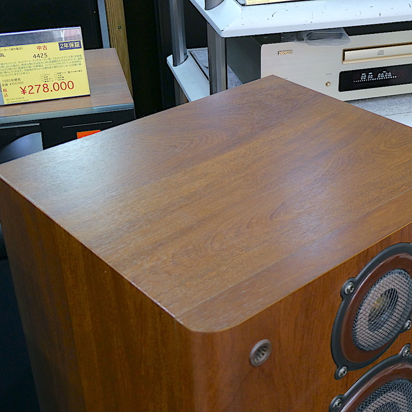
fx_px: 700
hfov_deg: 32.7
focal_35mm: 52
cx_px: 242
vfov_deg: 32.8
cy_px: 206
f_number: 3.9
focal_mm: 7.8
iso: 200
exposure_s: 1/13
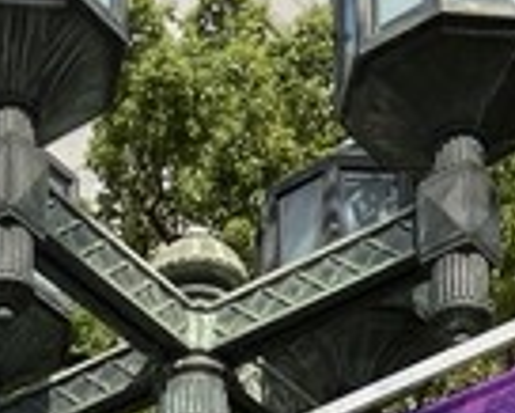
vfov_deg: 9.1
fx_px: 2273
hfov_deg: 12.7
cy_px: 1080
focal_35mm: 149
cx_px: -80
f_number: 1.8
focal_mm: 4.25
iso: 32
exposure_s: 1/2315
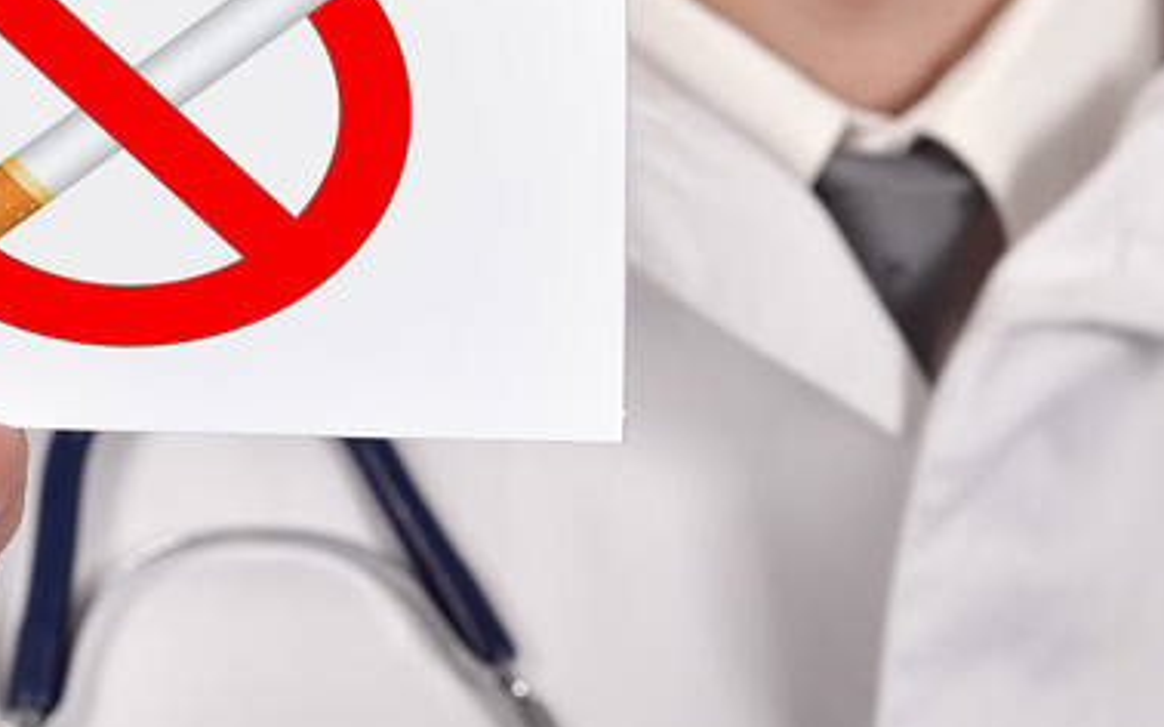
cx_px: 473
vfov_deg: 9.5
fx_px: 4376
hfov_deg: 15.1
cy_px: 294
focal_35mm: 138
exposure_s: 1/160
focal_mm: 50
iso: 100
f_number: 10
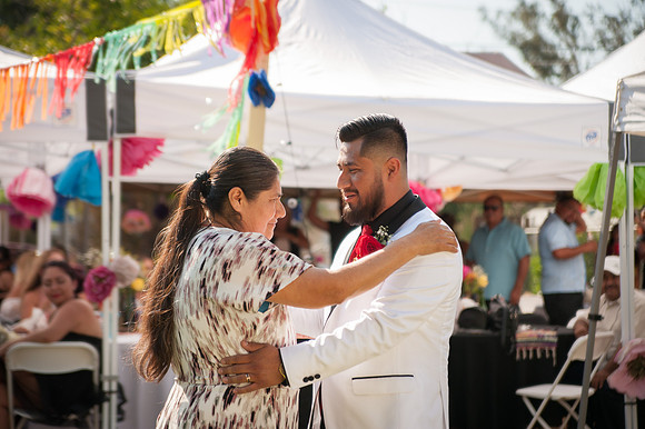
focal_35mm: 75
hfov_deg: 27.0
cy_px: 214
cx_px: 322
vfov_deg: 18.2
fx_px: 1344
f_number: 2.8
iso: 200
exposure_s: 1/2000
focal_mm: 75
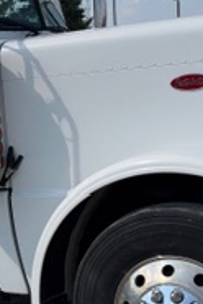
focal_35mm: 86
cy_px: 124
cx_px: -74
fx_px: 727
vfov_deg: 23.6
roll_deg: +4.4
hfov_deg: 15.0
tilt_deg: -1.2
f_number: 1.8
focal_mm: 6.93
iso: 64
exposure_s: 1/5587
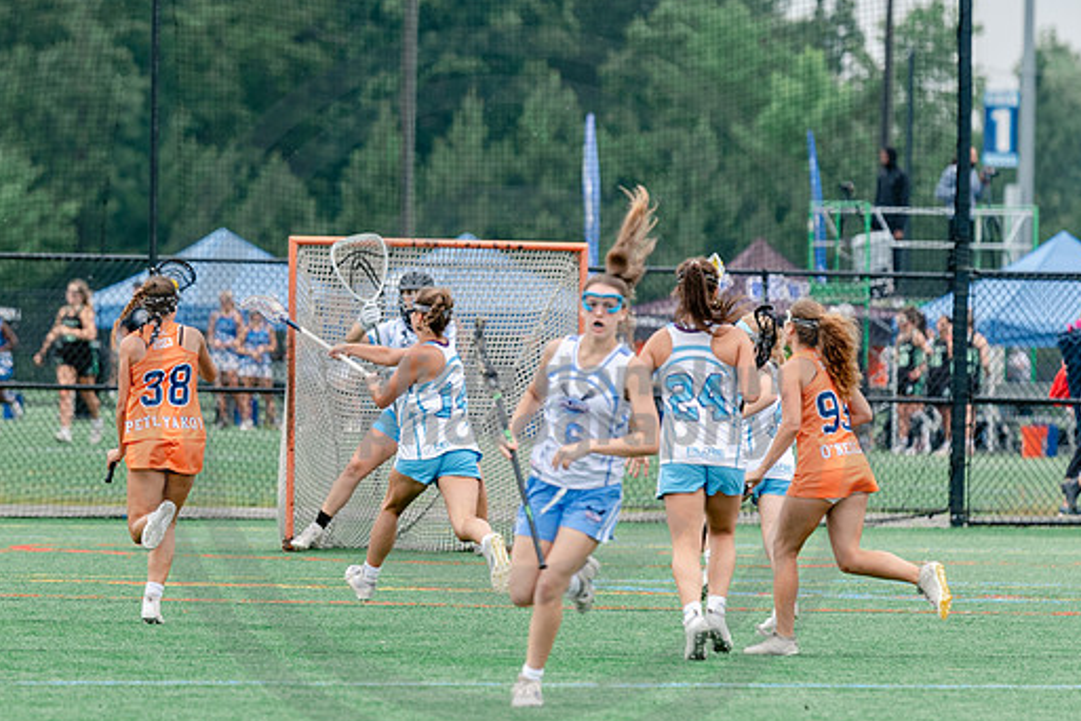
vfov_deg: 2.9
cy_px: 493
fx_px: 14112
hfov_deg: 4.4
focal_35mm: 470
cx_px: 193
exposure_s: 1/640
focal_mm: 200
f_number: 3.2
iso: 250
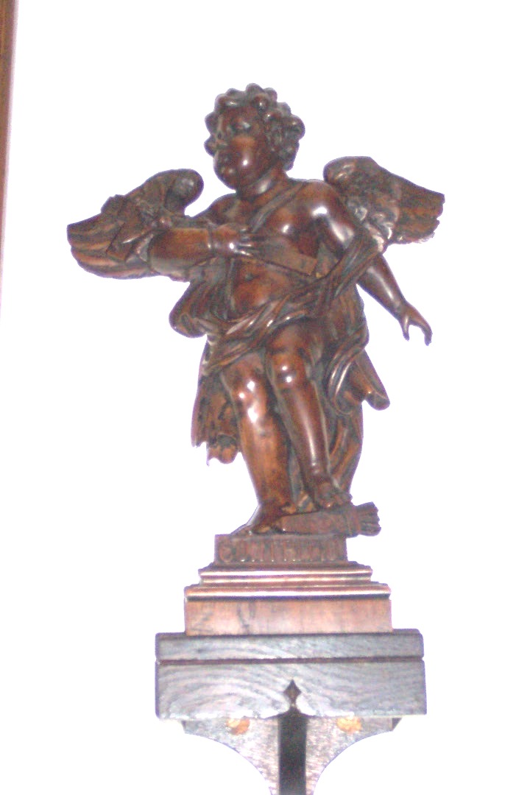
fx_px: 1678
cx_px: 265
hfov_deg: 17.9
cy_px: 398
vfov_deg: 26.7
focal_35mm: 76
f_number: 4
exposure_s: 1/60
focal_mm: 16
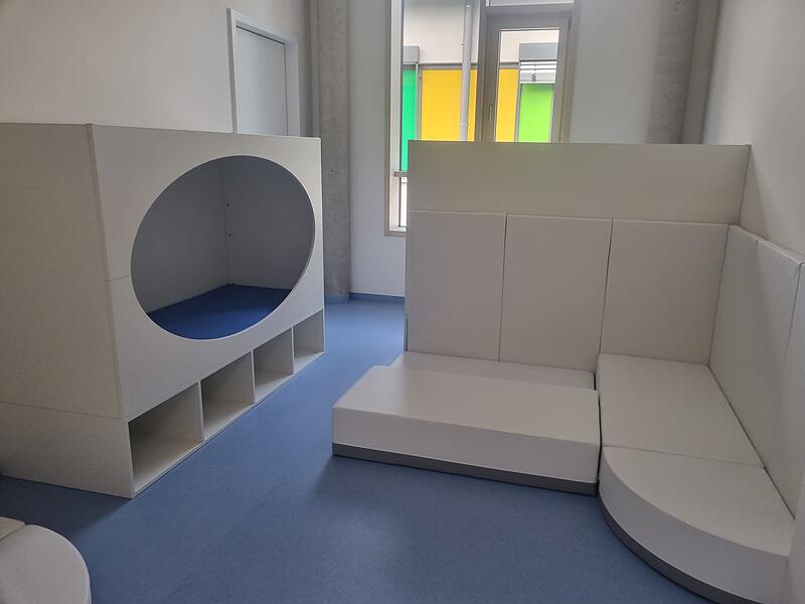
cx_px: 402
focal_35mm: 26
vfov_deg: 53.1
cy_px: 302
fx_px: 605
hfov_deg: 67.3
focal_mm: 5.4
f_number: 1.8
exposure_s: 1/100
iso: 100
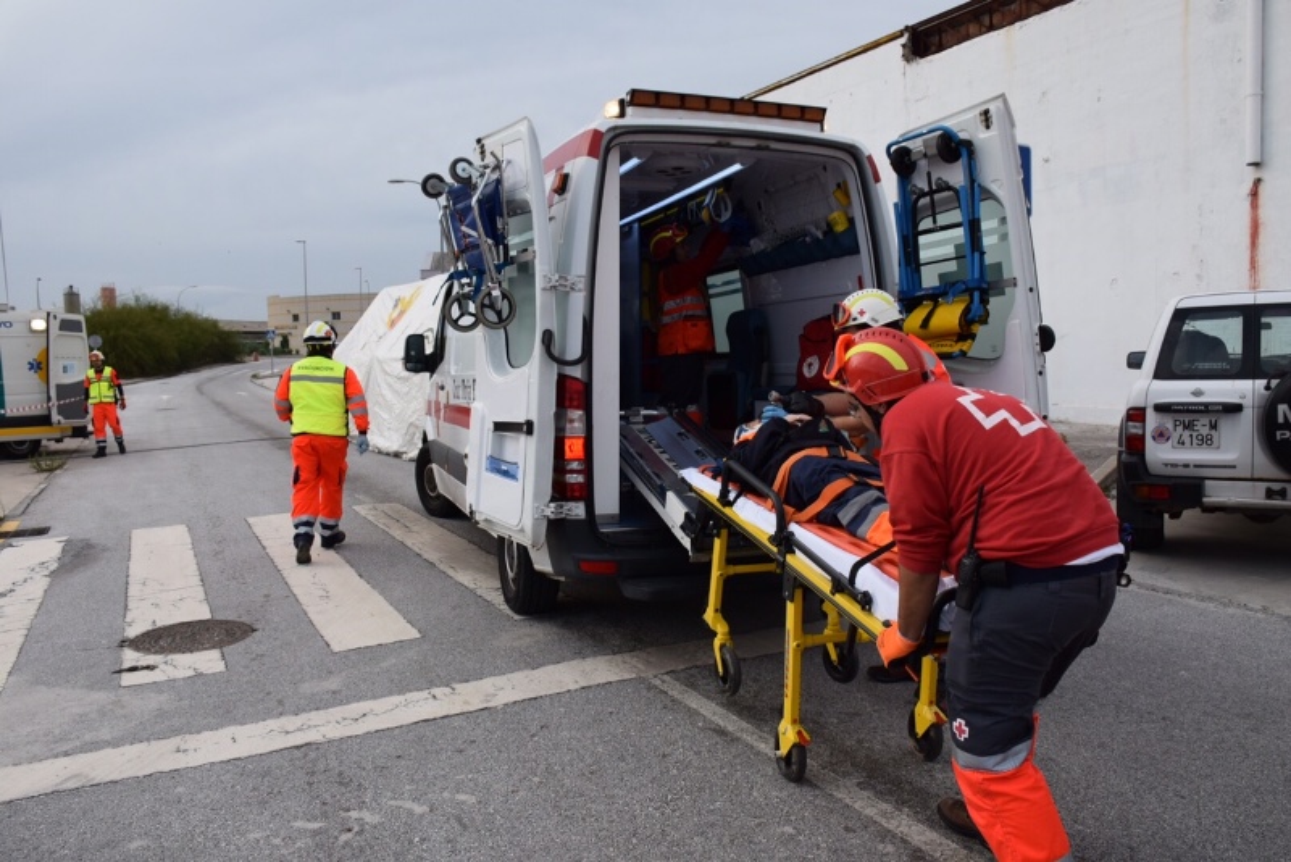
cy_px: 431
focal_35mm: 27
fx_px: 969
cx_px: 646
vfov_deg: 48.0
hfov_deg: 67.4
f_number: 8
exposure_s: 1/250
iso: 400
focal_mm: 18
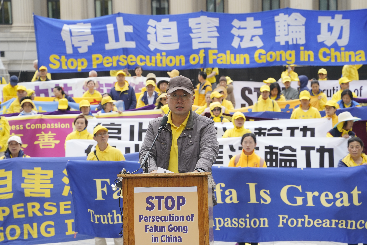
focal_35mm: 158
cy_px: 122
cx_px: 184
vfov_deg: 8.7
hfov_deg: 13.0
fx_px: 1611
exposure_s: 1/200
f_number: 13
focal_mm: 158
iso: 640
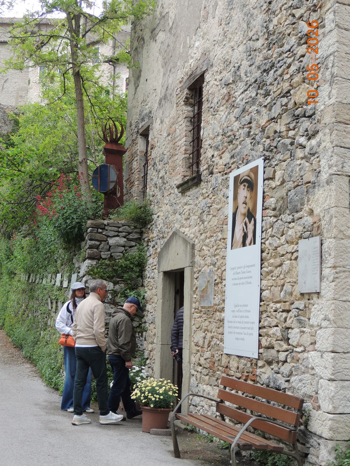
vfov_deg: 34.9
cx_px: 175
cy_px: 233
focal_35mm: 55
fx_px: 741
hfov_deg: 26.6
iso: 100
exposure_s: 1/125
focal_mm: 9.8
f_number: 3.7
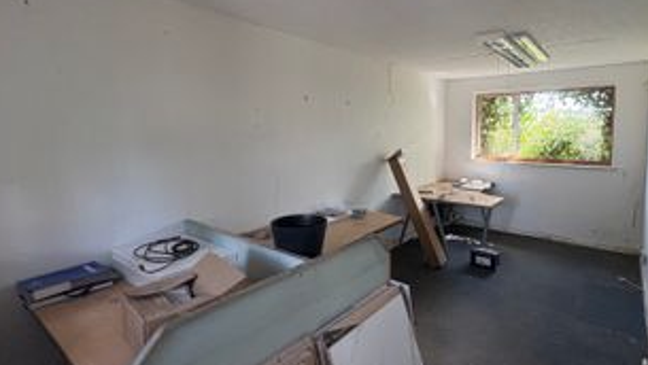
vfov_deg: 55.7
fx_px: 344
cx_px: 368
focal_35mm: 20
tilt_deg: -4.4
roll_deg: +0.0
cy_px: 155
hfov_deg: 86.1
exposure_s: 1/94
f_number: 2.2
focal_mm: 2.22
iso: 200
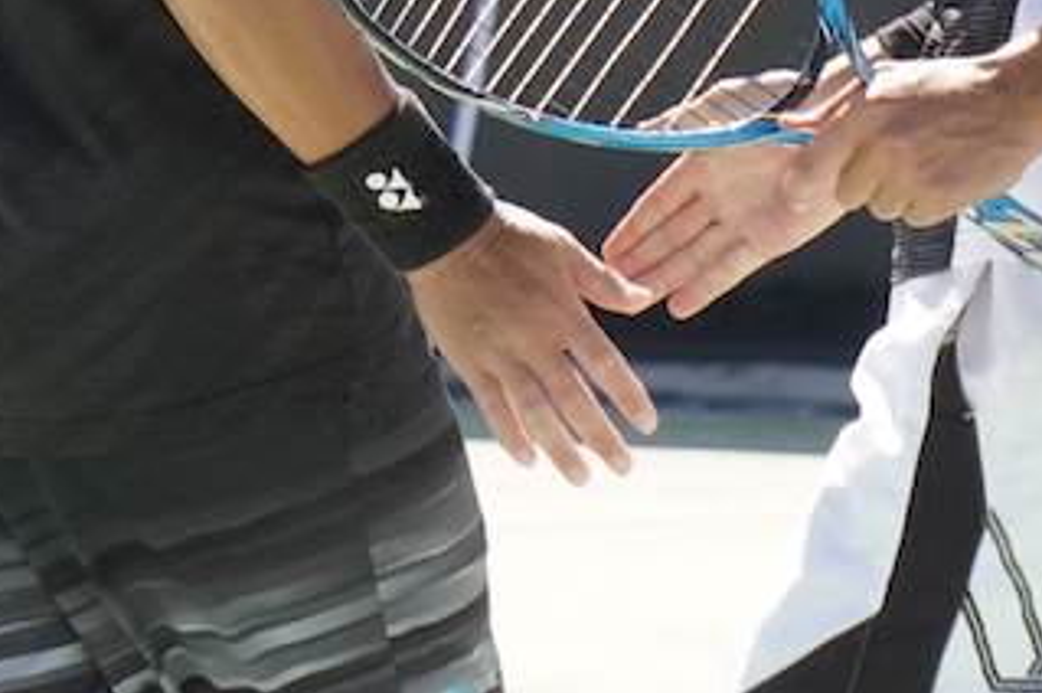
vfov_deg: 2.0
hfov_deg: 3.0
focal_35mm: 695
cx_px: 421
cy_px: -219
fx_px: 20092
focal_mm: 123
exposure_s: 1/4000
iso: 1600
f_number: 5.6
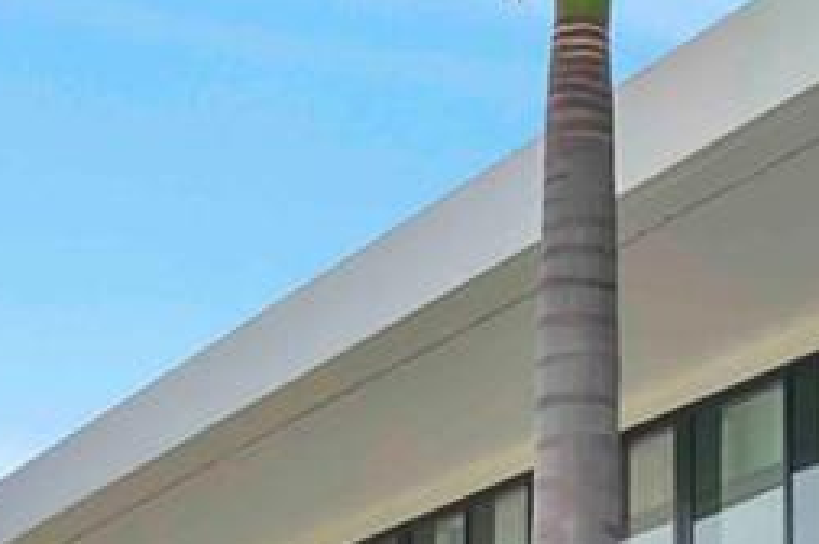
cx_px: 936
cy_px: 839
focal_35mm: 114
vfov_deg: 11.4
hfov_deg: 17.3
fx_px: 2590
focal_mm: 12
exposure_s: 1/400
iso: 200
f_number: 10
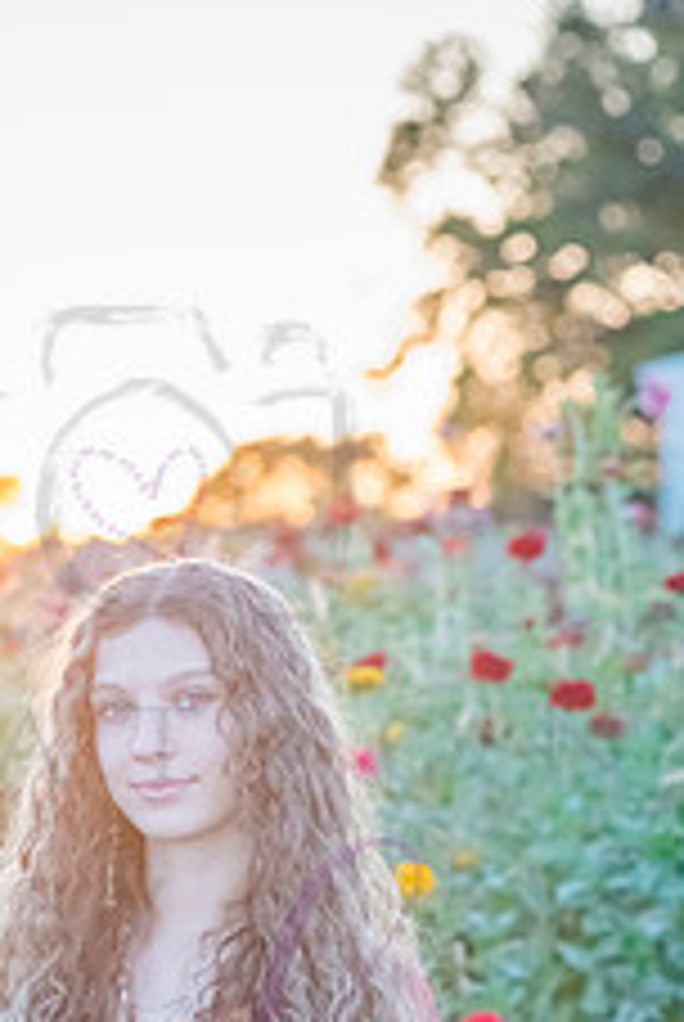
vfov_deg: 10.3
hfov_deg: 7.0
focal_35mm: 198
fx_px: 5625
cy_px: 905
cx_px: 158
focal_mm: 100
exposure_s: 1/320
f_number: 5
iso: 1250
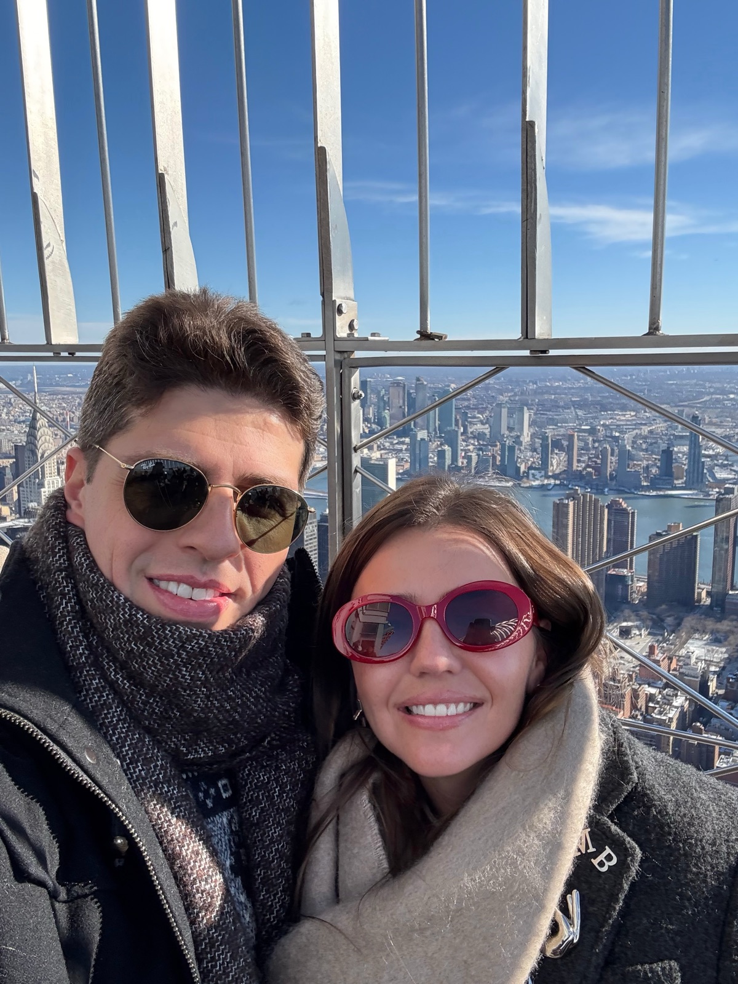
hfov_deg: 46.8
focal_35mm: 30
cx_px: 369
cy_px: 492
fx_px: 853
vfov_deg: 60.0
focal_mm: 2.69
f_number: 1.9
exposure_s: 1/720
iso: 40
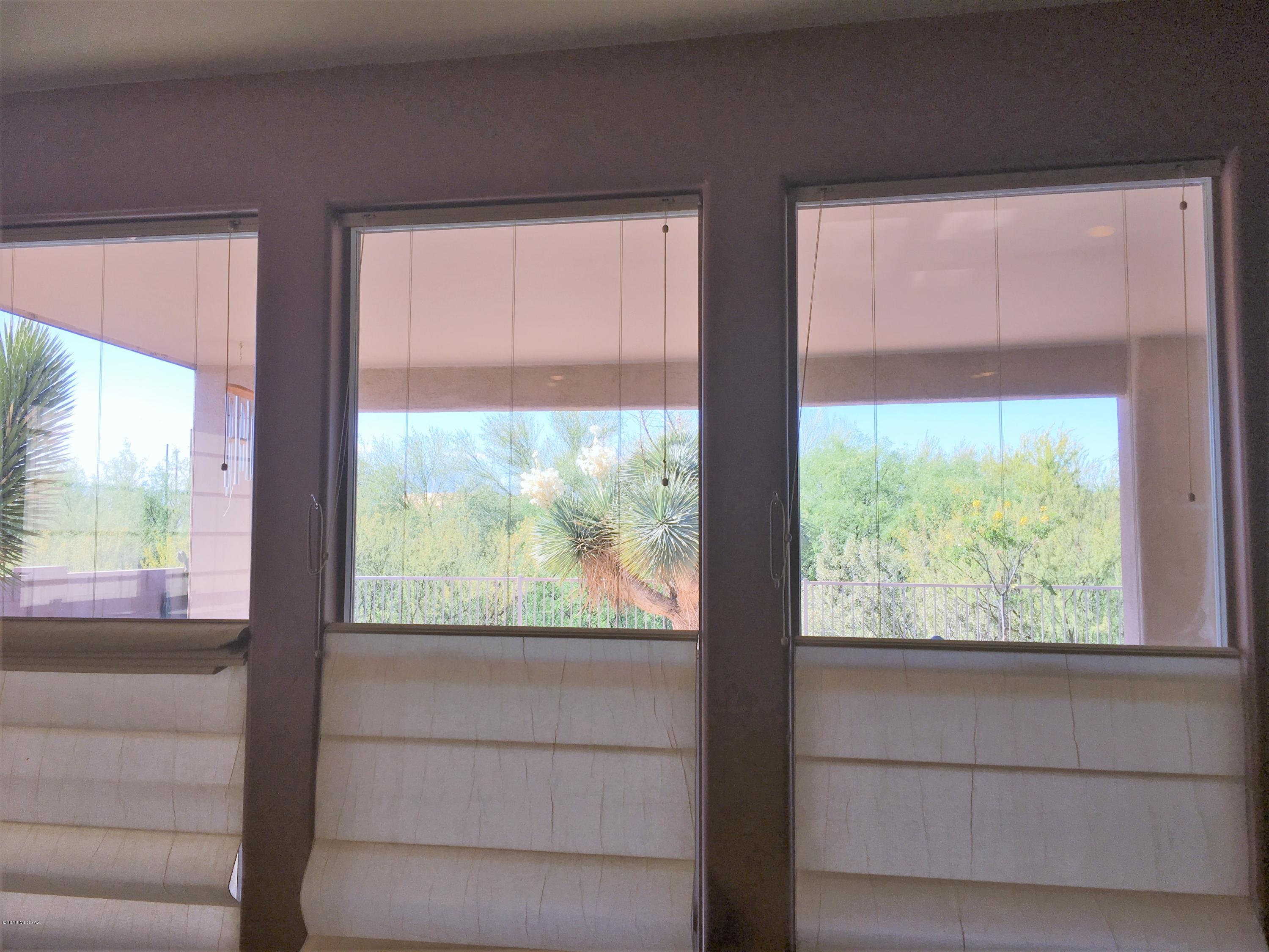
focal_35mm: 29
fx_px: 1063
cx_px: 634
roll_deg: -0.5
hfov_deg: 61.7
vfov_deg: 48.2
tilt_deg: +3.4
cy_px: 476
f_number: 2.2
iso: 25
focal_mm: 4.15
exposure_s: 1/366
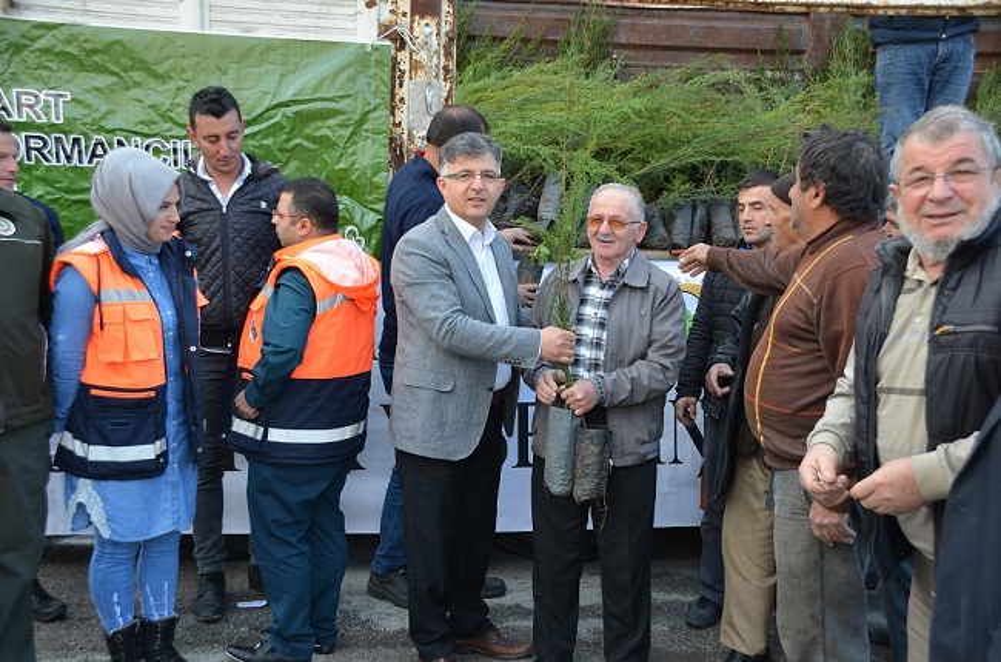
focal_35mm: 39
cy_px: 331
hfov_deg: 49.7
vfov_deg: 34.0
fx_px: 1082
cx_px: 500
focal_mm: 26
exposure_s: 1/125
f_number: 5.6
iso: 220
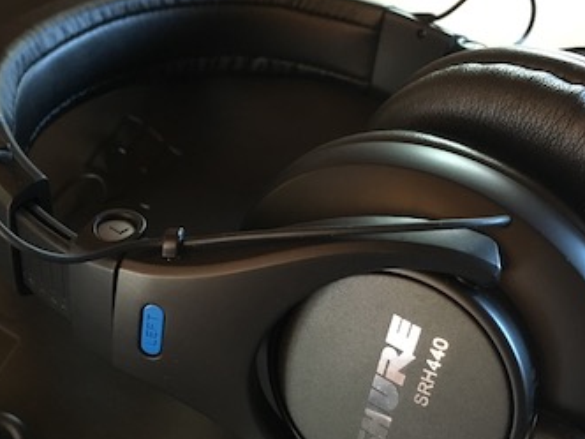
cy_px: 277
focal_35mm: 44
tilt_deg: -53.3
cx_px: 255
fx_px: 744
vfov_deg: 32.7
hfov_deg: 42.9
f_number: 2.2
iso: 320
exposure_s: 1/17
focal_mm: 4.15
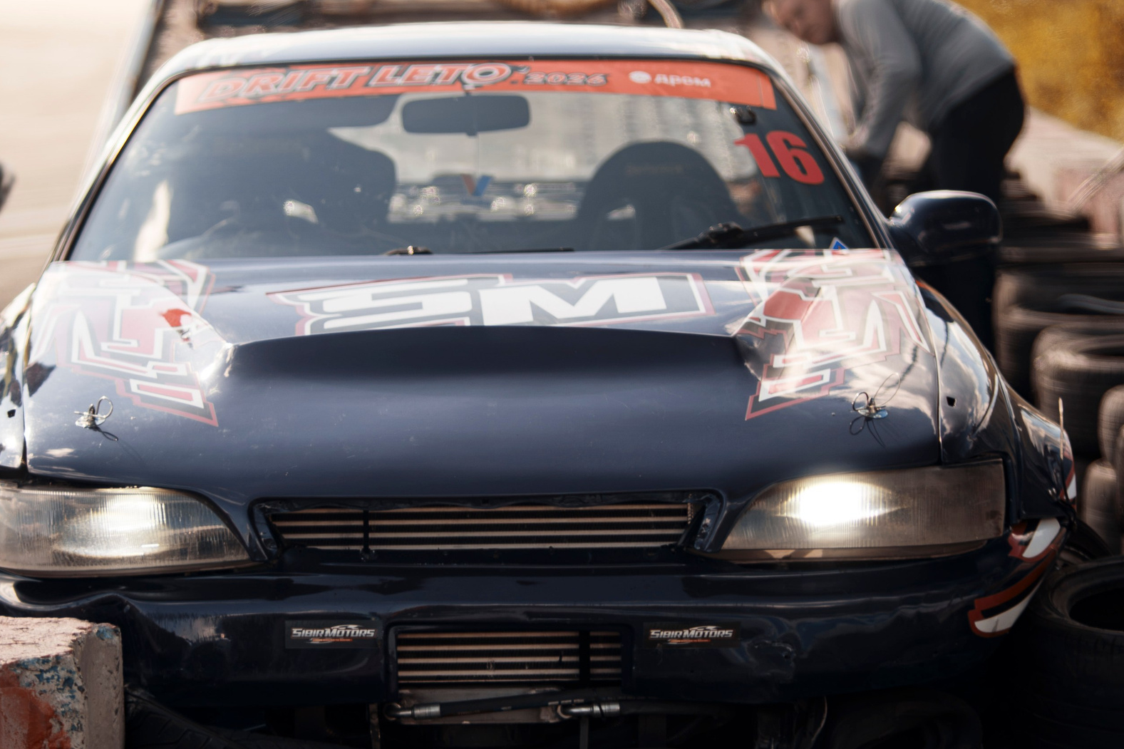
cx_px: 480
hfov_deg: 14.9
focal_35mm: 138
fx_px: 4308
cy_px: 399
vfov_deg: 9.9
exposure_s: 1/125
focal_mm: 85
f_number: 1.8
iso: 100
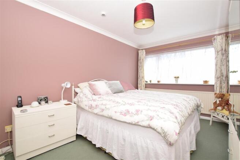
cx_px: 120
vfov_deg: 77.3
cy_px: 80
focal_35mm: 15
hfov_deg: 100.4
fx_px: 100
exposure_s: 1/200
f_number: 7.1
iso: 400
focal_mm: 10
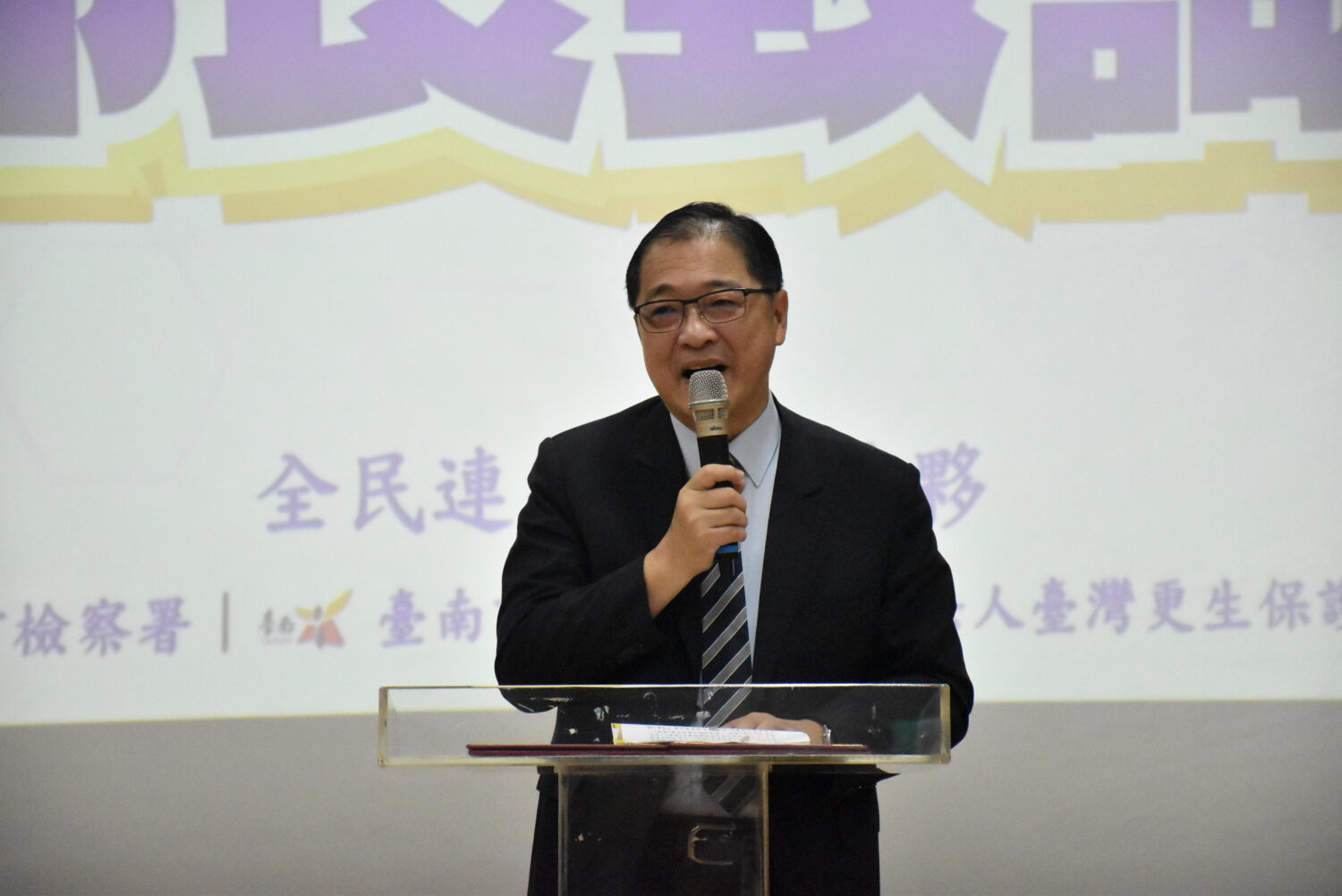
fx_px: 5593
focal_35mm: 150
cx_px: 671
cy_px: 448
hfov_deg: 13.7
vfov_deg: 9.2
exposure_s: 1/640
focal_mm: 100
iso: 10000
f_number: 5.6
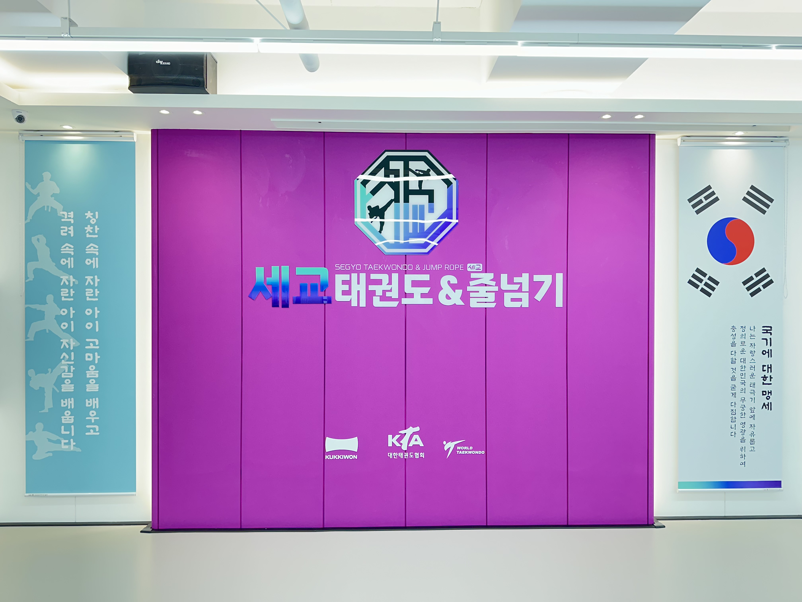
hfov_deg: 71.6
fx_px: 556
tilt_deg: -1.0
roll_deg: +0.0
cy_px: 301
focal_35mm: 24
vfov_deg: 56.8
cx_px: 401
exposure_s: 1/120
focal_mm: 6.86
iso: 200
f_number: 1.78
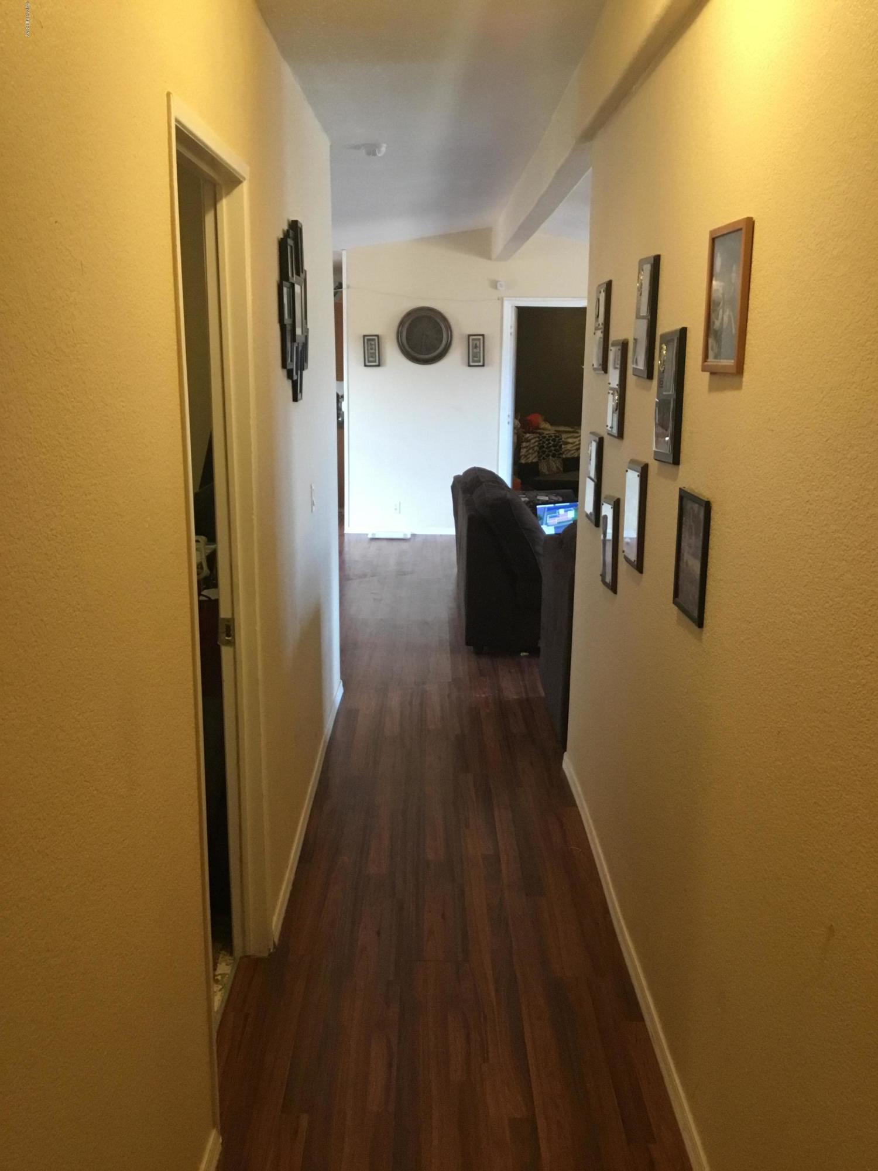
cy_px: 586
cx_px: 439
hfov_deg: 45.4
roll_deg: -0.6
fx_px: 1048
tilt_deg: -12.3
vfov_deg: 58.4
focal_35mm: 31
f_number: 2.4
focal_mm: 3.3
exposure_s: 1/30
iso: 160
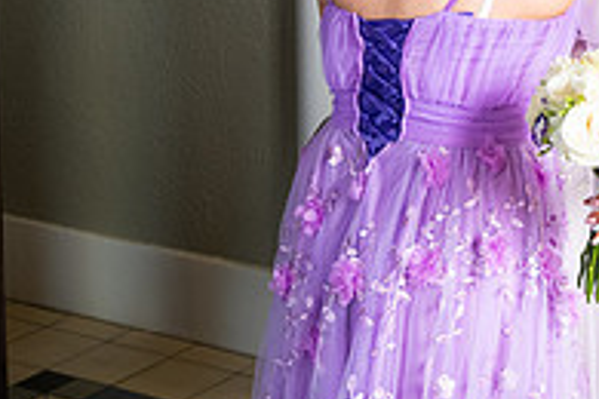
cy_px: -94
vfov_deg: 12.8
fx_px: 1730
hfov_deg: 18.8
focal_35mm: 104
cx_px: 676
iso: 640
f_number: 3.5
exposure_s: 1/160
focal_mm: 35
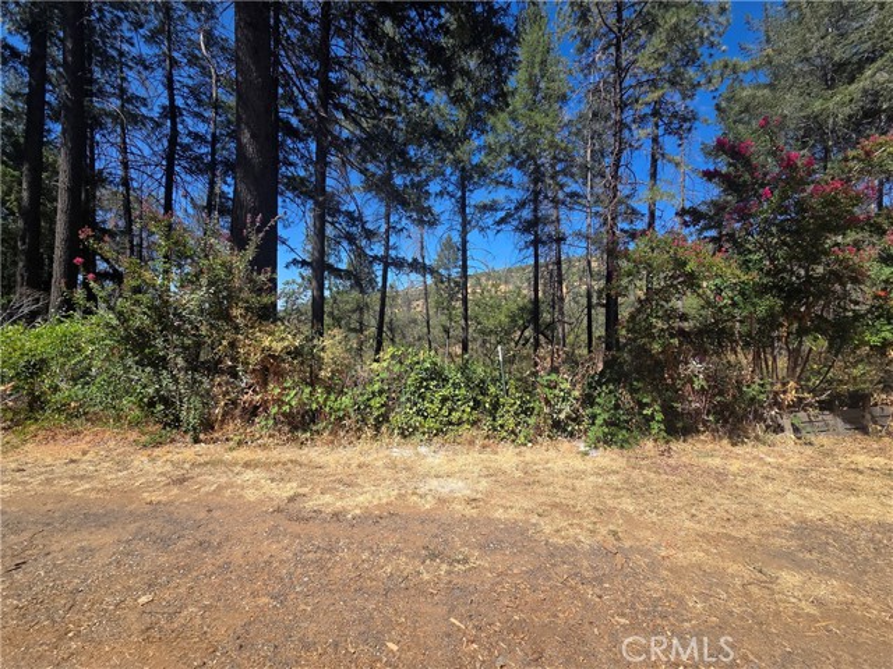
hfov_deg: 106.2
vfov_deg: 89.9
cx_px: 446
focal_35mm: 13
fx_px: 335
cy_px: 334
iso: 50
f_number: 2.2
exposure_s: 1/1414
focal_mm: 2.2
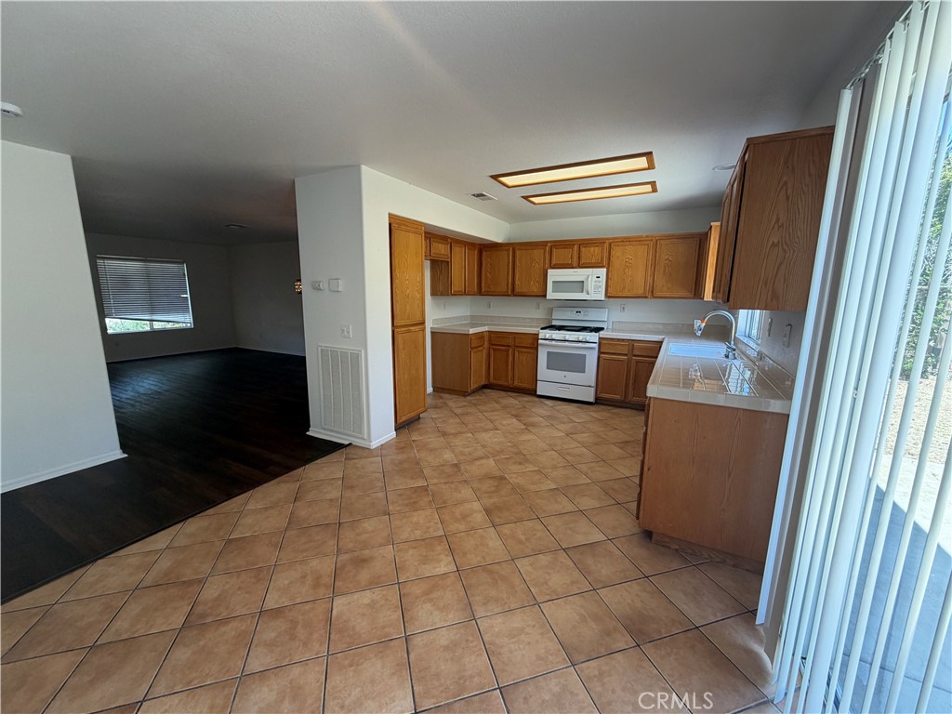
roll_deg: -0.5
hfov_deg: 102.1
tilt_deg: -9.3
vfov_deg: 85.7
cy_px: 357
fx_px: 385
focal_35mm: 14
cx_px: 476
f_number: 2.2
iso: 125
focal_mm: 2.22
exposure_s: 1/120
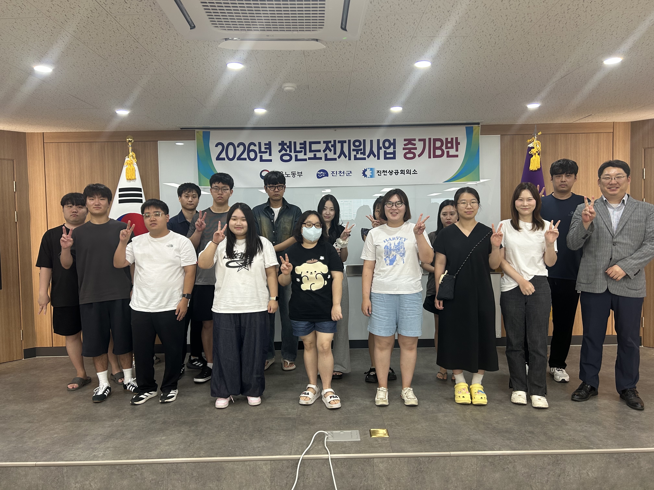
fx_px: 491
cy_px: 245
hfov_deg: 67.3
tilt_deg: -1.6
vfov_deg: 53.1
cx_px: 327
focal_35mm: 26
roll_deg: +0.7
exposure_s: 1/120
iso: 100
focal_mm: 5.7
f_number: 1.5
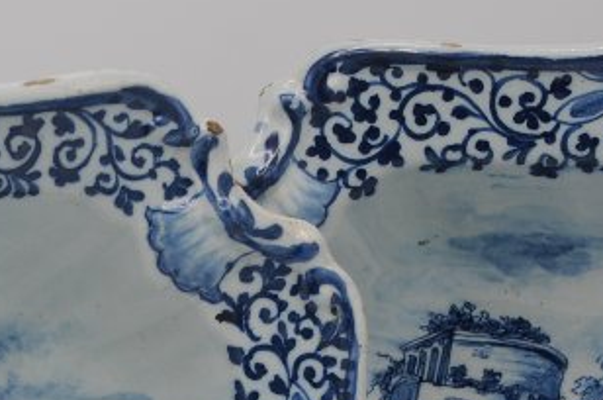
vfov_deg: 6.8
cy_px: 548
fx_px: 3326
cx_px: 211
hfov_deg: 10.4
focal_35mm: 199
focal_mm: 34
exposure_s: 1/160
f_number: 4.2
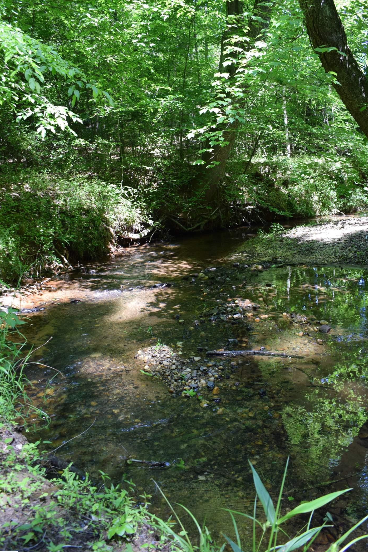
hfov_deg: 40.0
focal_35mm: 33
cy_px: 256
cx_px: 196
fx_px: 506
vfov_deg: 57.2
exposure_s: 1/125
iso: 400
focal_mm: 20
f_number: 5.6
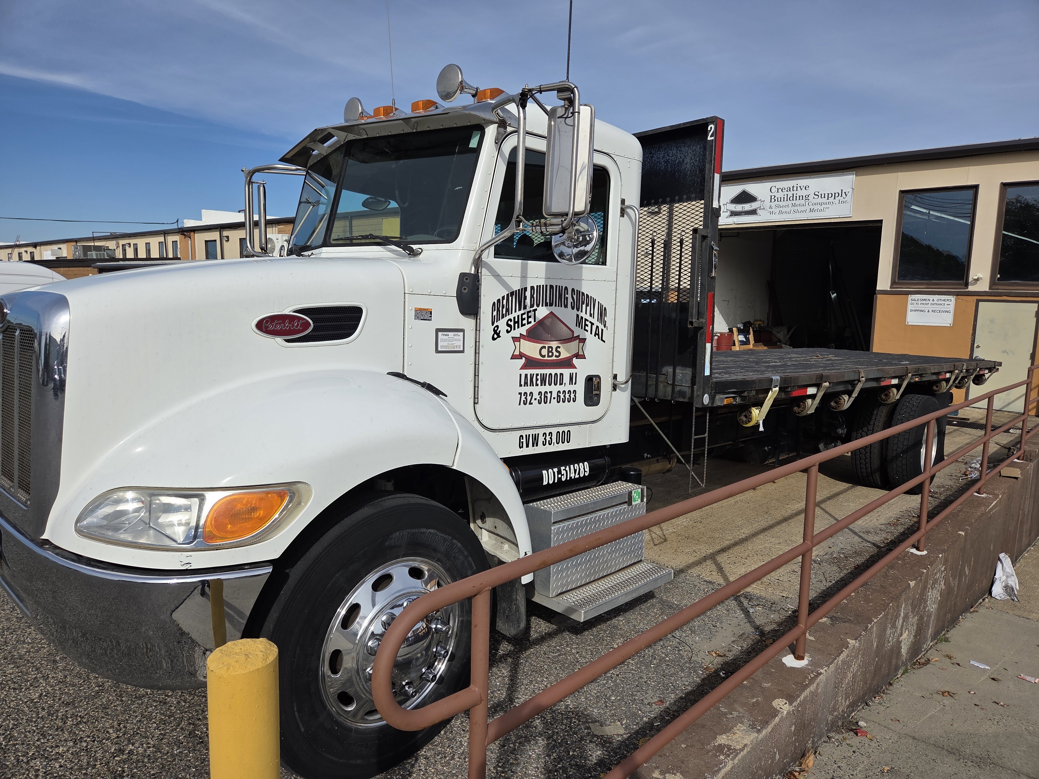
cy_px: 390
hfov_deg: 73.9
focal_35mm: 23
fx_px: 690
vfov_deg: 58.9
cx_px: 520
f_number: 1.8
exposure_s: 1/7599
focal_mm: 5.4
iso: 80
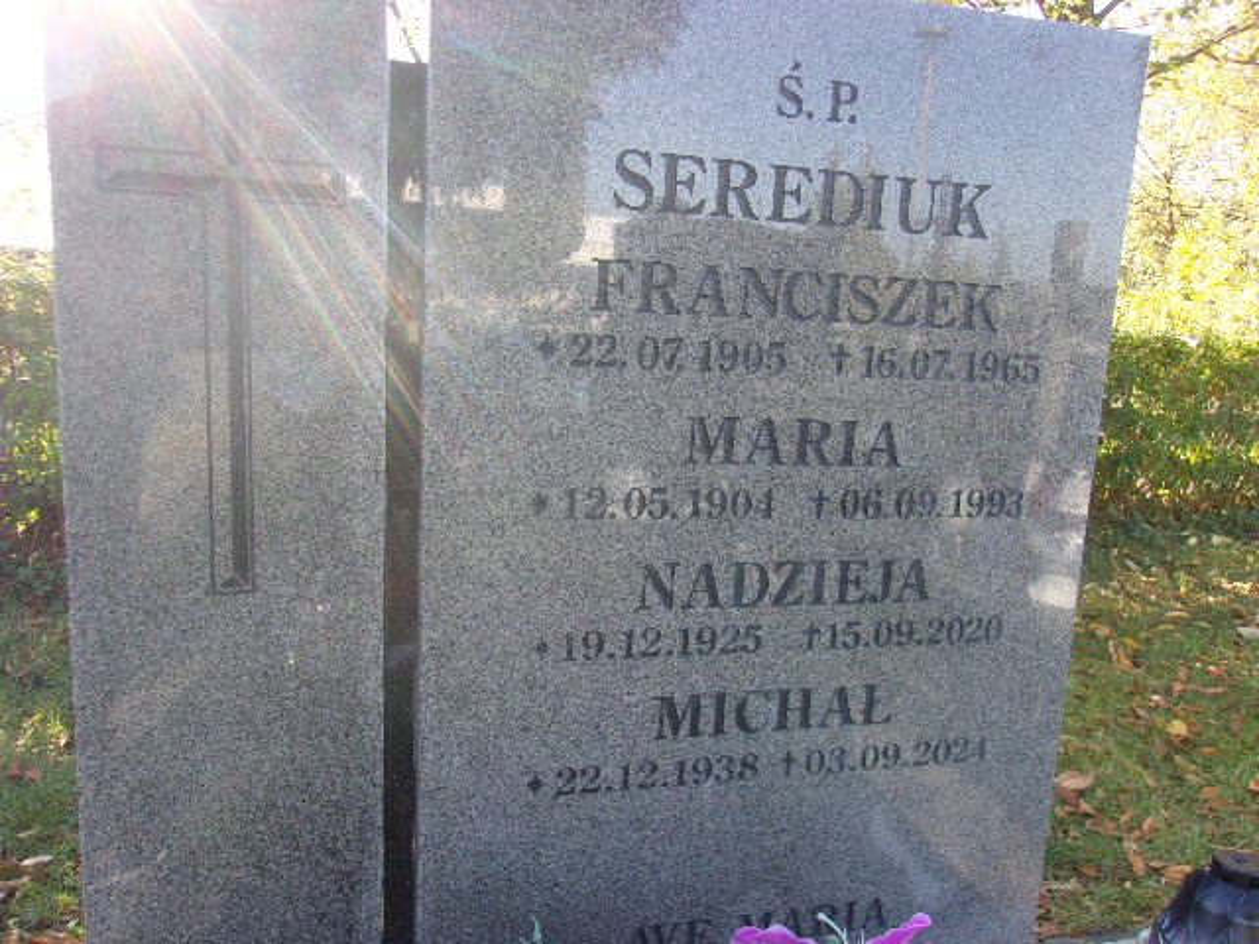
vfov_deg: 51.4
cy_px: 472
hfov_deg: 65.3
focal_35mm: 27
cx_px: 630
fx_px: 982
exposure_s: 1/120
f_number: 3
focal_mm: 4.9
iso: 80
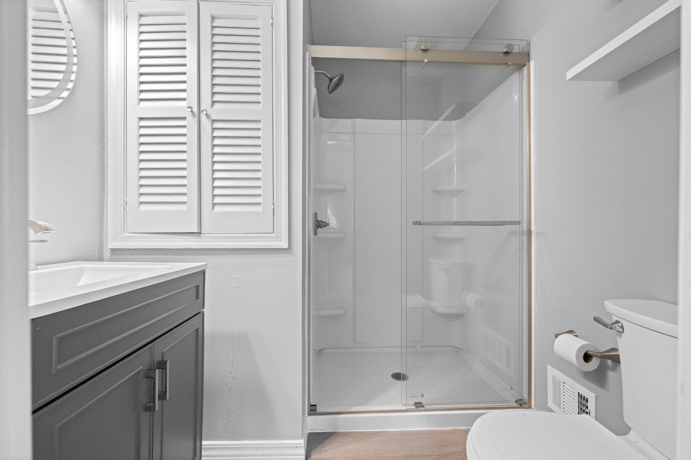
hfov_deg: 104.3
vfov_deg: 81.2
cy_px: 230
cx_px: 346
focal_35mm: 14
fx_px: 269
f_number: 5
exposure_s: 1/30
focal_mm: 14
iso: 1600
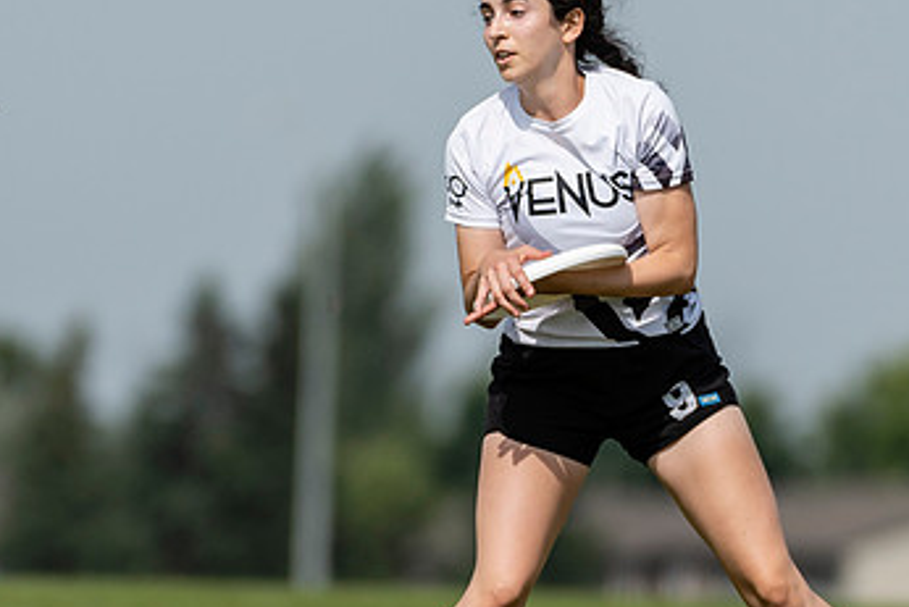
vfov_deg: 1.1
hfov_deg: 1.6
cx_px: 560
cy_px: 425
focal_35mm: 1255
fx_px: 31700
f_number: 4
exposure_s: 1/1250
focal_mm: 330
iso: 100
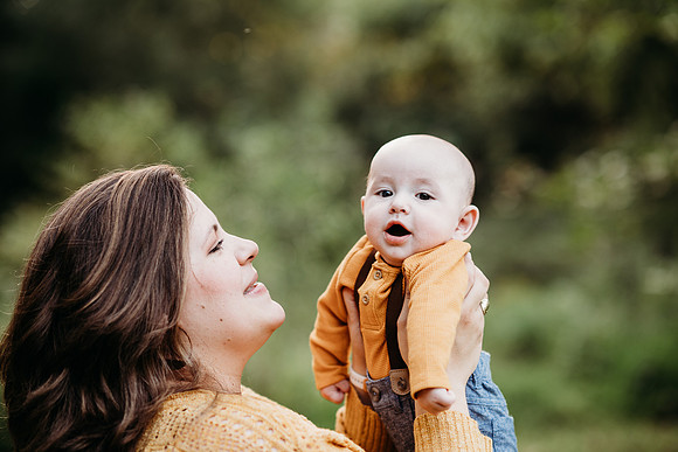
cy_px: 226
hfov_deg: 23.9
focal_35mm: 85
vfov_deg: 16.1
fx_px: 1601
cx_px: 339
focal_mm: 85
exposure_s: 1/200
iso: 320
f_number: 2.2
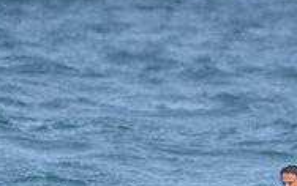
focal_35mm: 1927
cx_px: 315
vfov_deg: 0.7
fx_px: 15616
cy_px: 217
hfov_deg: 1.1
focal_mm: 500
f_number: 5.6
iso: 320
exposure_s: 1/2000
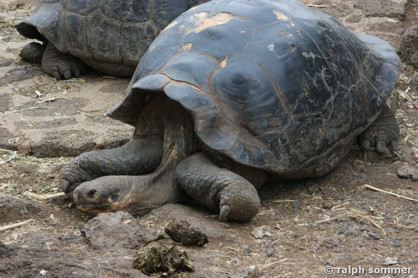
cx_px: 209
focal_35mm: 150
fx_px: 1741
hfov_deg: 13.7
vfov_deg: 9.1
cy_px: 139
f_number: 11
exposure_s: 1/60
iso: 400
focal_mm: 100
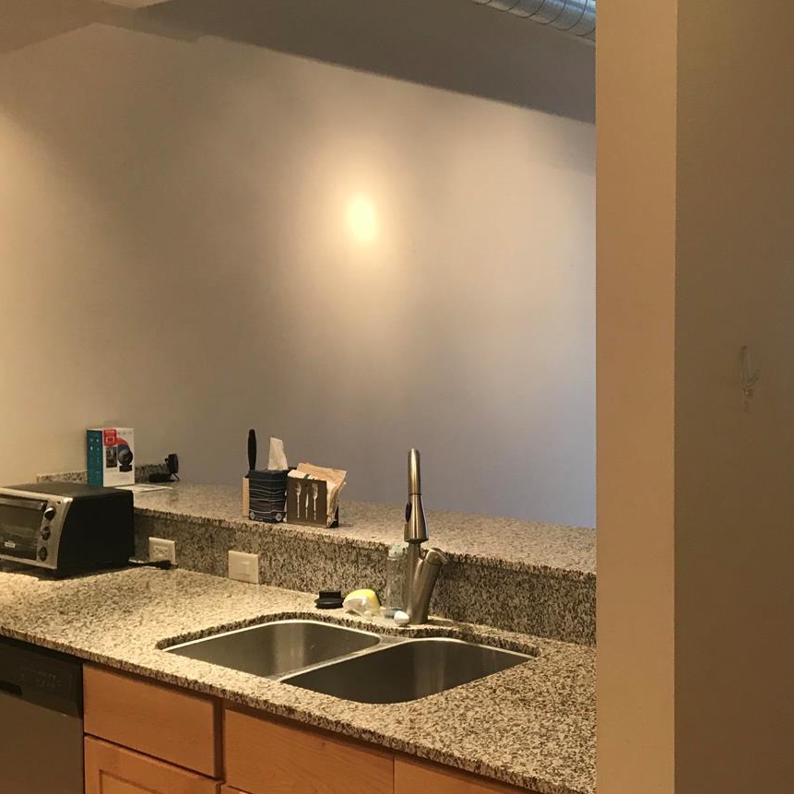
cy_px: 405
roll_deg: -0.7
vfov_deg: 36.8
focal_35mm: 46
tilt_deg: -2.5
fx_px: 1194
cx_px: 570
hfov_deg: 36.2
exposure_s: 1/30
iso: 25
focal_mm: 3.99
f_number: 1.8
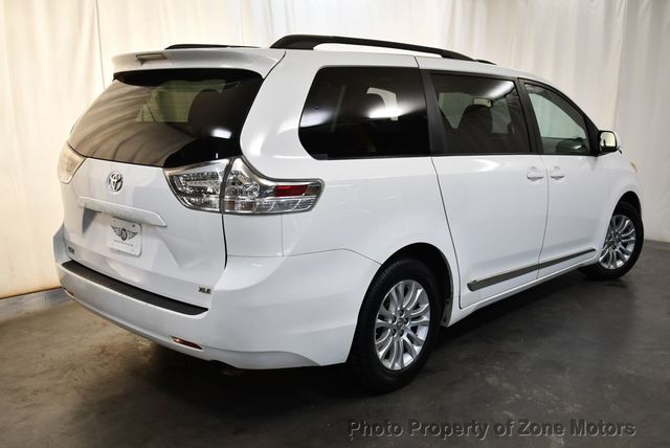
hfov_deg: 53.1
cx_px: 335
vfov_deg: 36.9
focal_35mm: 36
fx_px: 671
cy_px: 224
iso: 640
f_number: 3.5
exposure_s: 1/250
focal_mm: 18
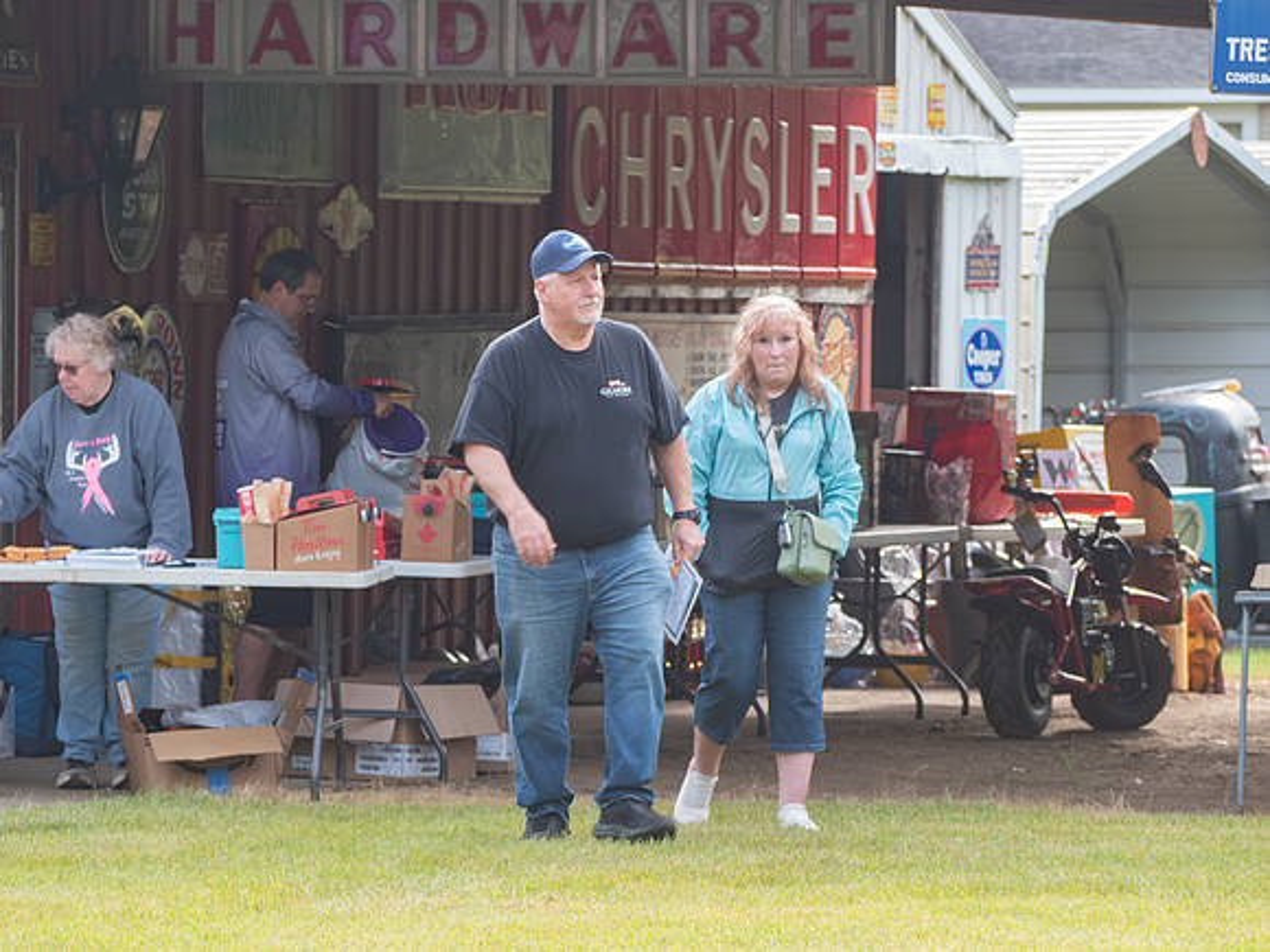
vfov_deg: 5.3
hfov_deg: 7.1
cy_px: 476
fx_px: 10298
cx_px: 635
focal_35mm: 281
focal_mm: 135
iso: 200
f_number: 7.1
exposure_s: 1/60
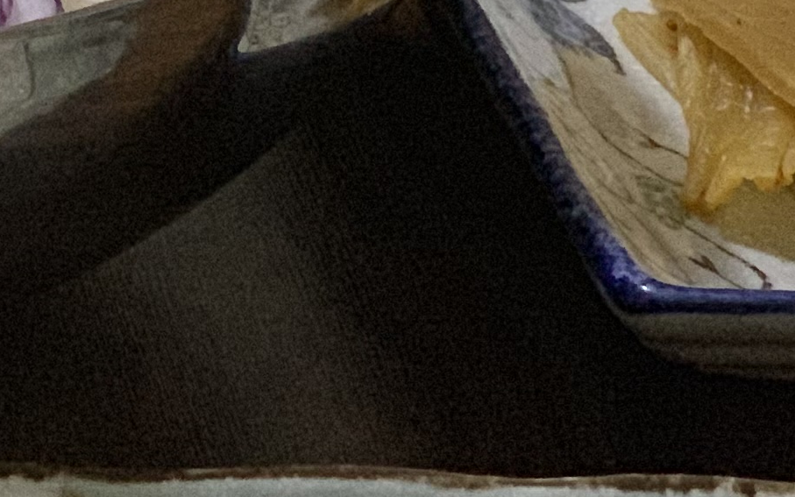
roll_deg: -0.7
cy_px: -221
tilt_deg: -23.5
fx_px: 5309
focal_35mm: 245
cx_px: -943
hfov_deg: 8.1
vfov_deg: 5.3
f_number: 2.4
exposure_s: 1/60
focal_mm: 6
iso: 400
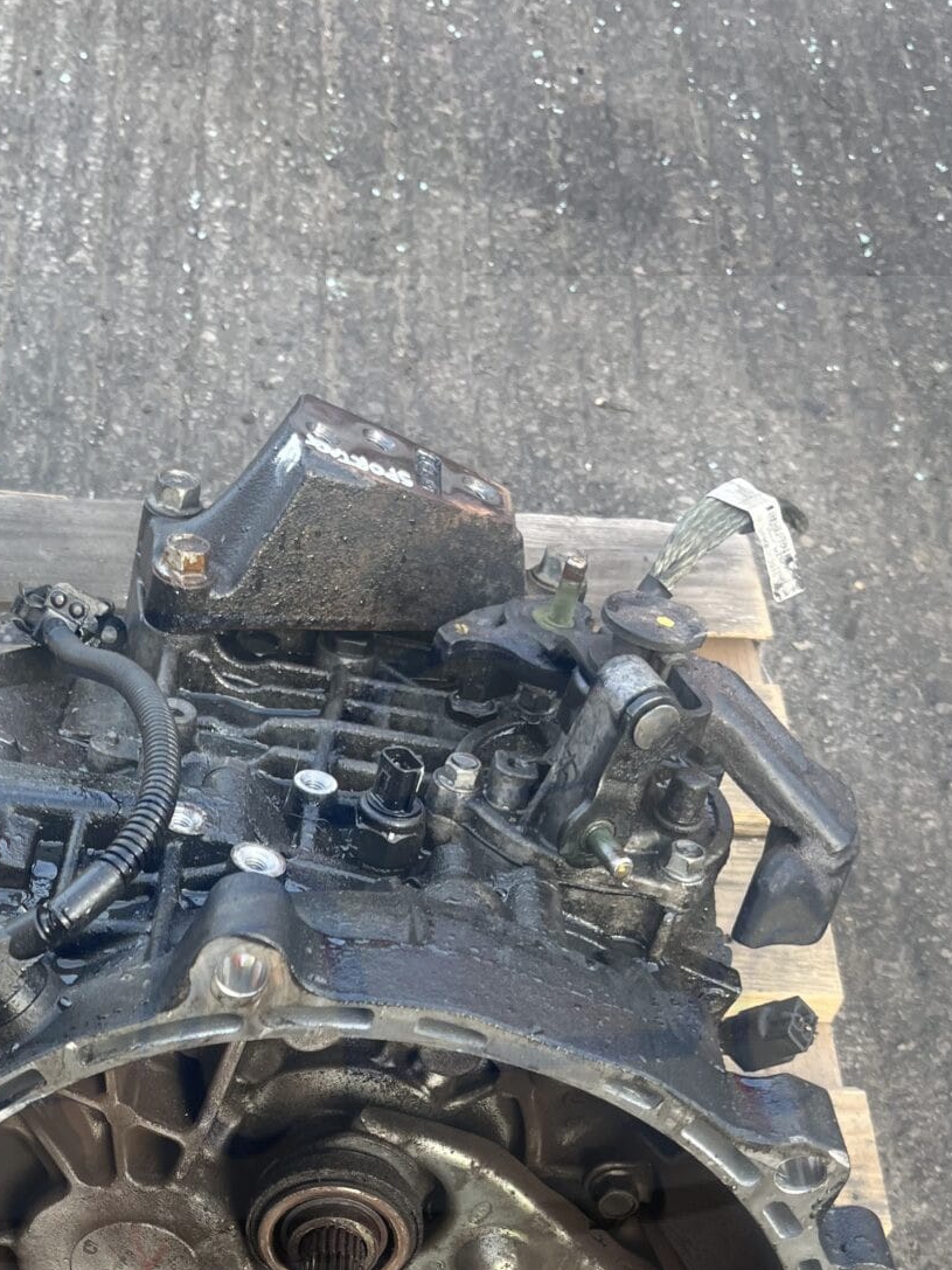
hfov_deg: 29.0
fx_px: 1797
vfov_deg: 36.2
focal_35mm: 49
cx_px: 193
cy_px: 1173
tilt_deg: -51.7
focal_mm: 5.1
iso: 50
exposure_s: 1/122
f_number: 1.6
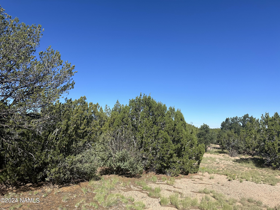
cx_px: 140
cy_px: 105
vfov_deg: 56.8
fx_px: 194
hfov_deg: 71.6
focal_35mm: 24
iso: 80
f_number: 1.78
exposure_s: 1/4762
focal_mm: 6.86
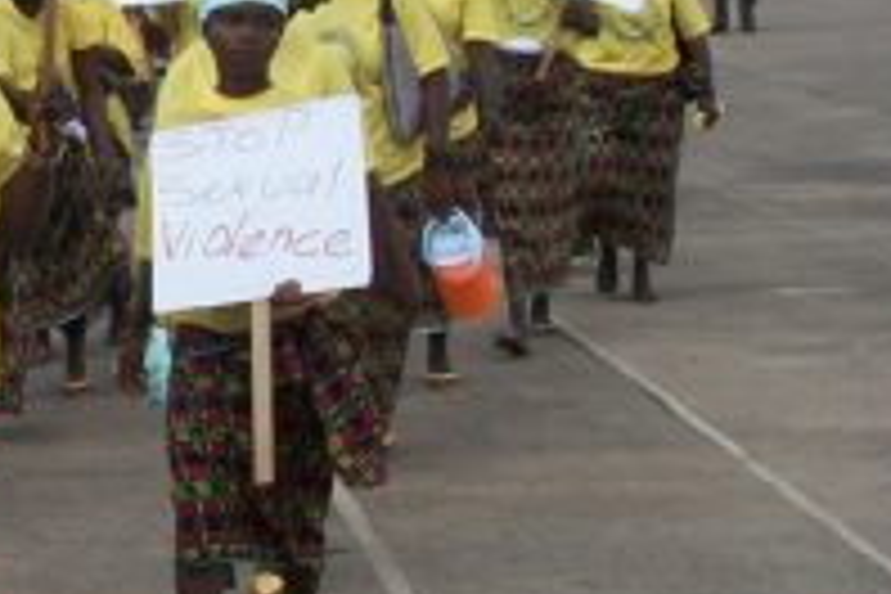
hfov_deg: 14.8
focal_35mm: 129
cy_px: 86
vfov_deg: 10.6
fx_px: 3193
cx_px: -418
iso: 80
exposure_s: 1/320
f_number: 5.5
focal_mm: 5.7
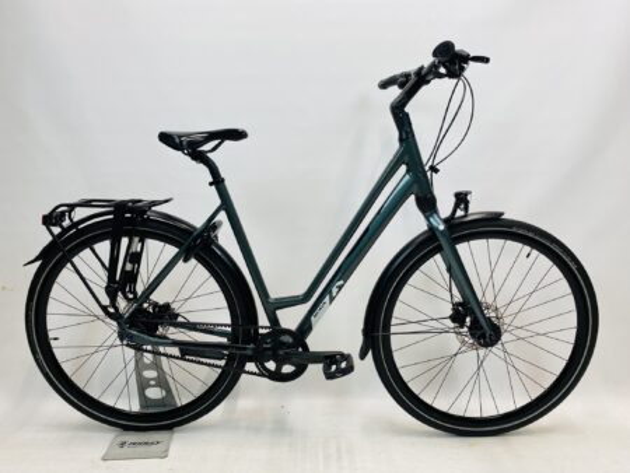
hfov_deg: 67.3
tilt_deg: -8.7
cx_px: 315
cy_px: 236
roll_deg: +0.7
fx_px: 473
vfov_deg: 53.1
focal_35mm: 26
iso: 50
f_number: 1.8
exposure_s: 1/100
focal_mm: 4.25
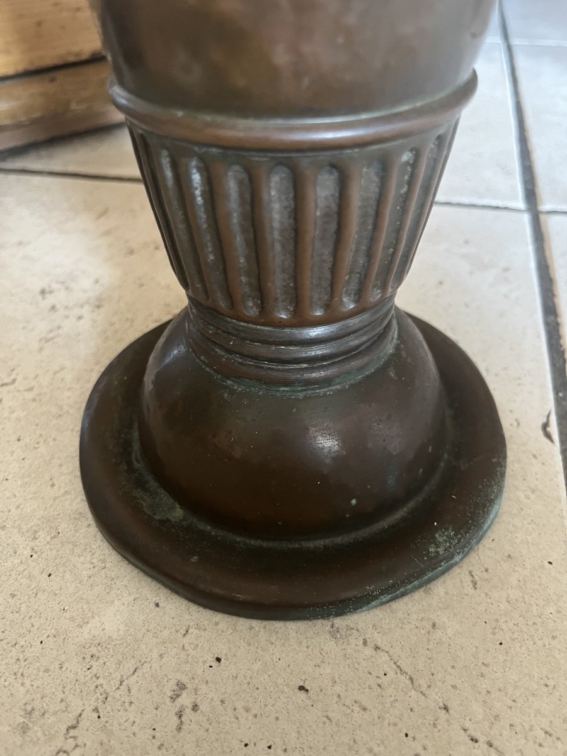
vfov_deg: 67.3
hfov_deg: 53.1
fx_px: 568
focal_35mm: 26
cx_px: 284
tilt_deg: -43.8
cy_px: 378
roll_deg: +1.7
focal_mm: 5.1
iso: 500
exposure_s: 1/42
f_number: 1.6
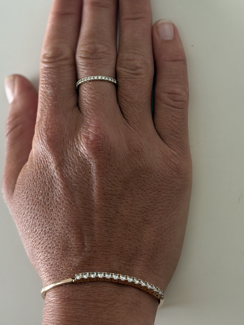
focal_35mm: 95
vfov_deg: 20.6
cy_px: 118
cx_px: 81
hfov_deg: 15.5
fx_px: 893
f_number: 1.78
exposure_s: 1/60
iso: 125
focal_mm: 6.76
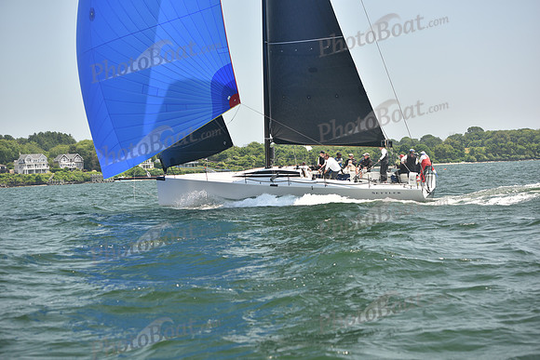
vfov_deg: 19.5
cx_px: 270
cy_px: 180
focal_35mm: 70
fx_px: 1050
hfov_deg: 28.8
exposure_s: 1/640
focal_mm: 70
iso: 250
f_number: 4.5
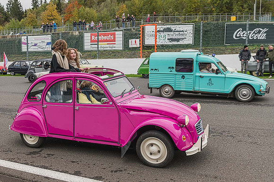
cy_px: 91
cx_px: 100
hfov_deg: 48.7
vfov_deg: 33.9
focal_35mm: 39
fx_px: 299
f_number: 5
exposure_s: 1/250
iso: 720
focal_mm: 31
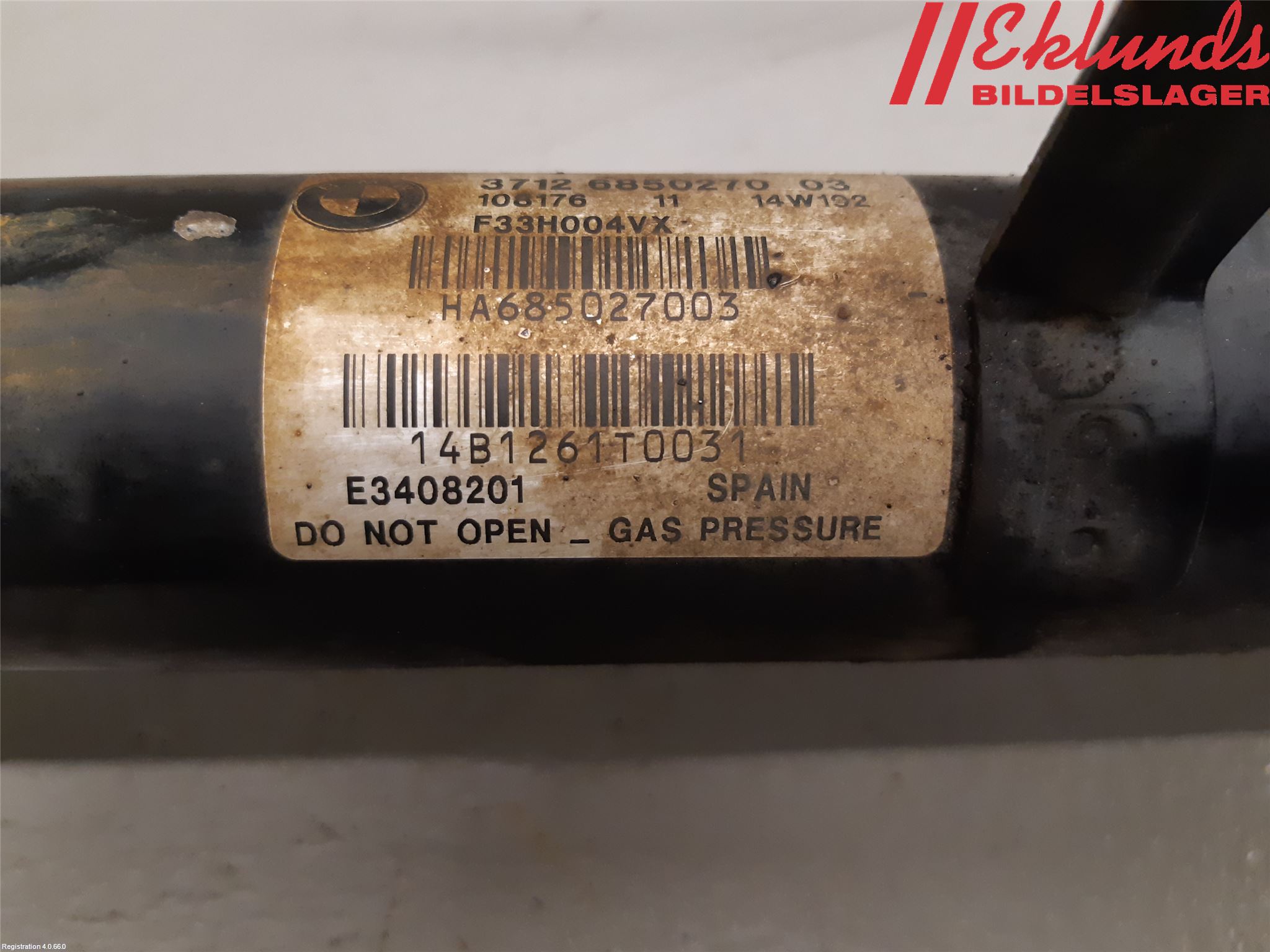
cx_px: 635
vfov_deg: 53.1
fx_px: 954
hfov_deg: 67.3
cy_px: 476
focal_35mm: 26
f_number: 1.7
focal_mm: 3.93
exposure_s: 1/50
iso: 200
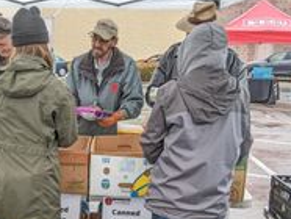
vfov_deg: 24.6
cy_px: 192
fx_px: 488
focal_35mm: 58
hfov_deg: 32.7
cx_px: 80
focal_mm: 4.44
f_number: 1.8
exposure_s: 1/90.6
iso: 71
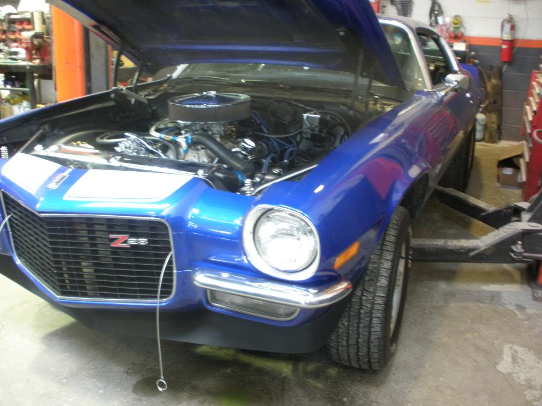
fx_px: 564
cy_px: 203
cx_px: 271
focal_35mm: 36
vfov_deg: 39.7
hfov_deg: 51.4
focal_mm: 6.3
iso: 250
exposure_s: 1/8
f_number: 3.5
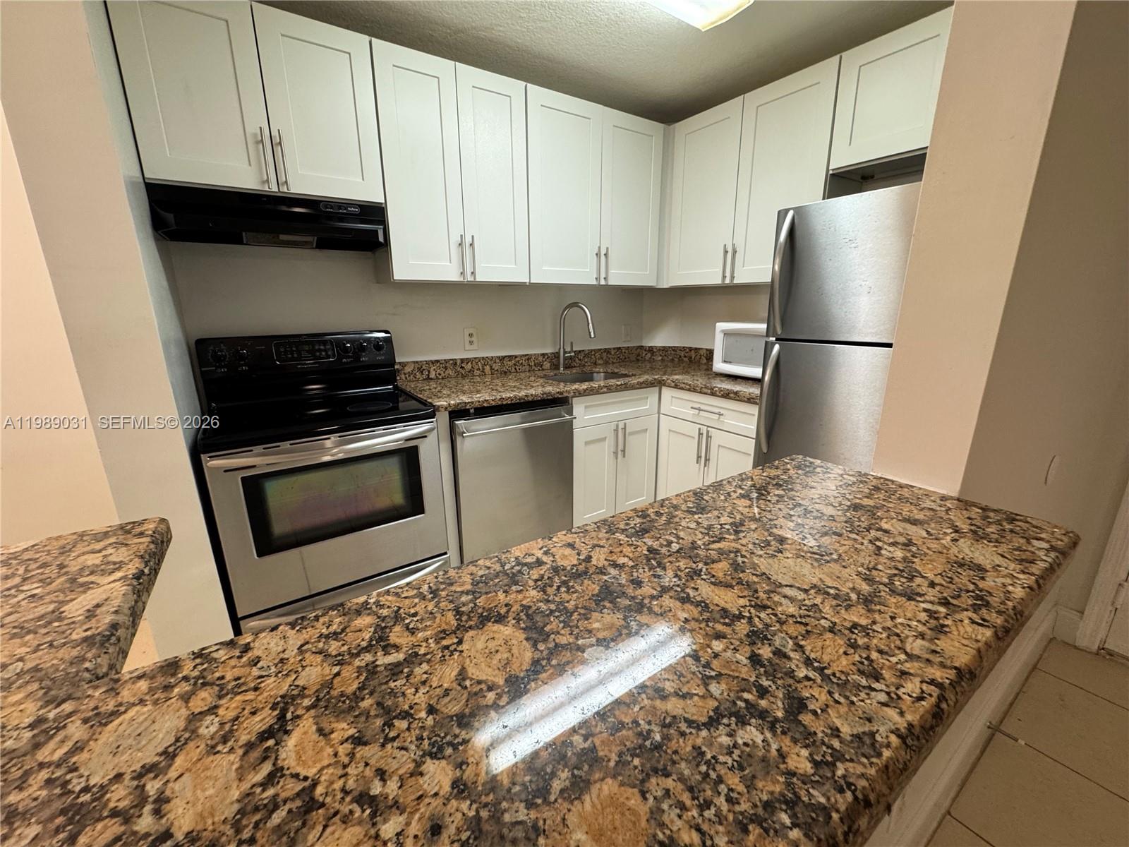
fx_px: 457
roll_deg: +0.8
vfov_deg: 85.7
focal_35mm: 14
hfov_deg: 102.1
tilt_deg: -14.3
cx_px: 564
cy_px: 424
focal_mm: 2.22
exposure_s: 1/61
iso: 200
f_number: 2.2
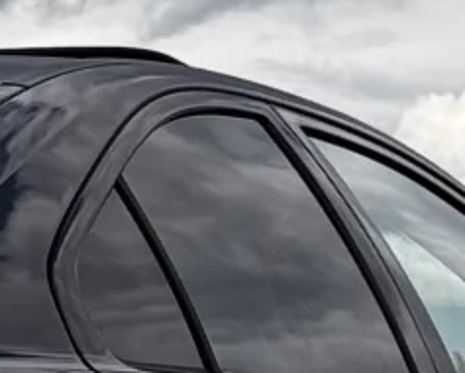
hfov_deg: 5.1
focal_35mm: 379
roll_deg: +0.6
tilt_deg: +0.7
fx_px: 5220
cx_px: -281
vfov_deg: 4.1
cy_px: 371
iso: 64
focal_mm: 6.76
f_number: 1.78
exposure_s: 1/1724
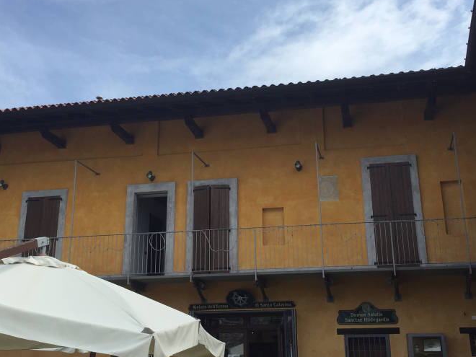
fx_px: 619
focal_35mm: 45
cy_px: 155
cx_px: 241
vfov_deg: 32.1
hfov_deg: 42.1
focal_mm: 4.15
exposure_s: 1/1799
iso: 32
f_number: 2.2
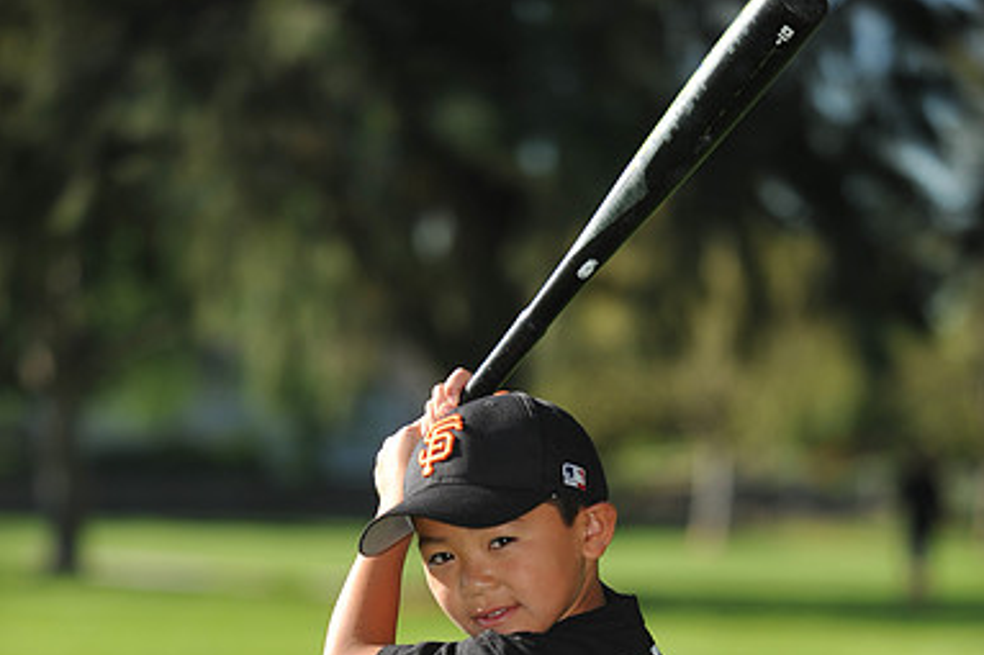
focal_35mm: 197
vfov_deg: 6.9
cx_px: 493
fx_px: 5382
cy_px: 735
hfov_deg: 10.4
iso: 200
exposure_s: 1/1250
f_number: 4
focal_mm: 130
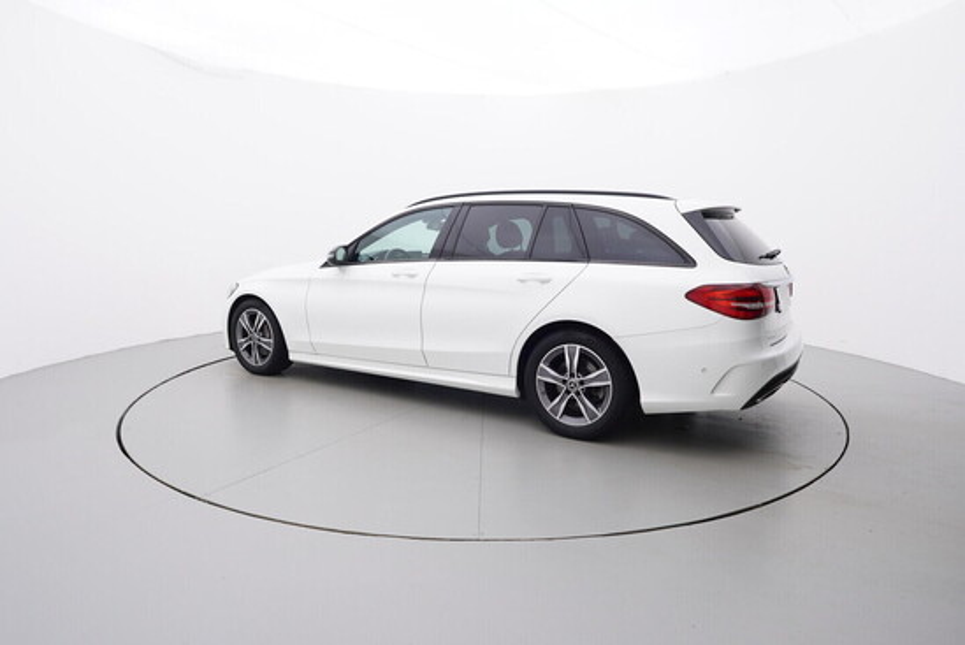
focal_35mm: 22
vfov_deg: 56.2
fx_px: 604
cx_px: 482
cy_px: 322
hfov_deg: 77.3
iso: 200
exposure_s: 1/80
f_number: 5
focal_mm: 15
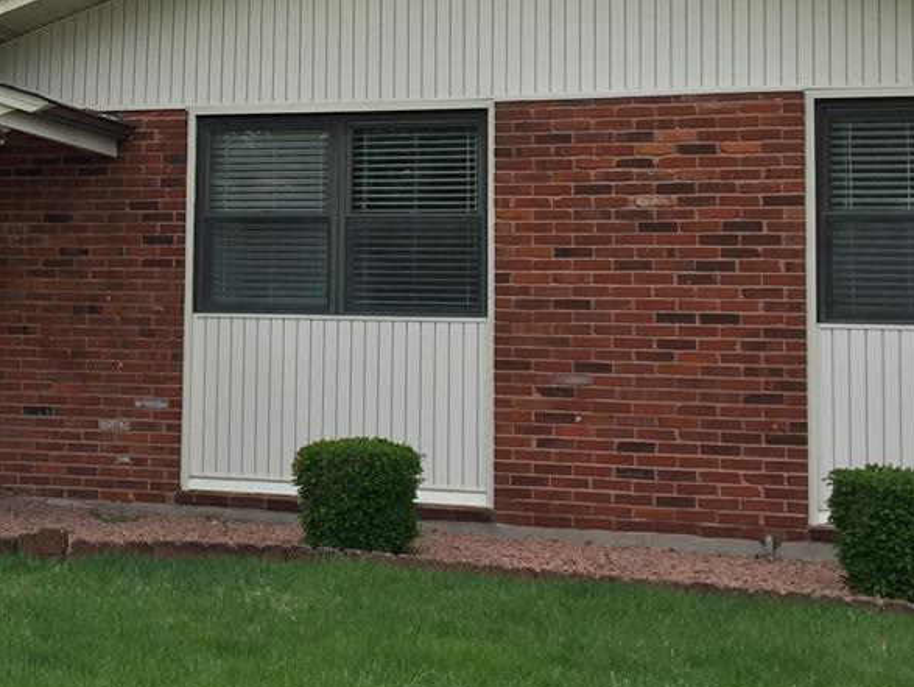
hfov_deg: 23.9
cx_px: 73
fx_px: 2087
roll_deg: -2.0
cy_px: 160
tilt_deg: +6.3
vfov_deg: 18.5
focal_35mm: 79
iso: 25
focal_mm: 4.15
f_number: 2.2
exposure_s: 1/916
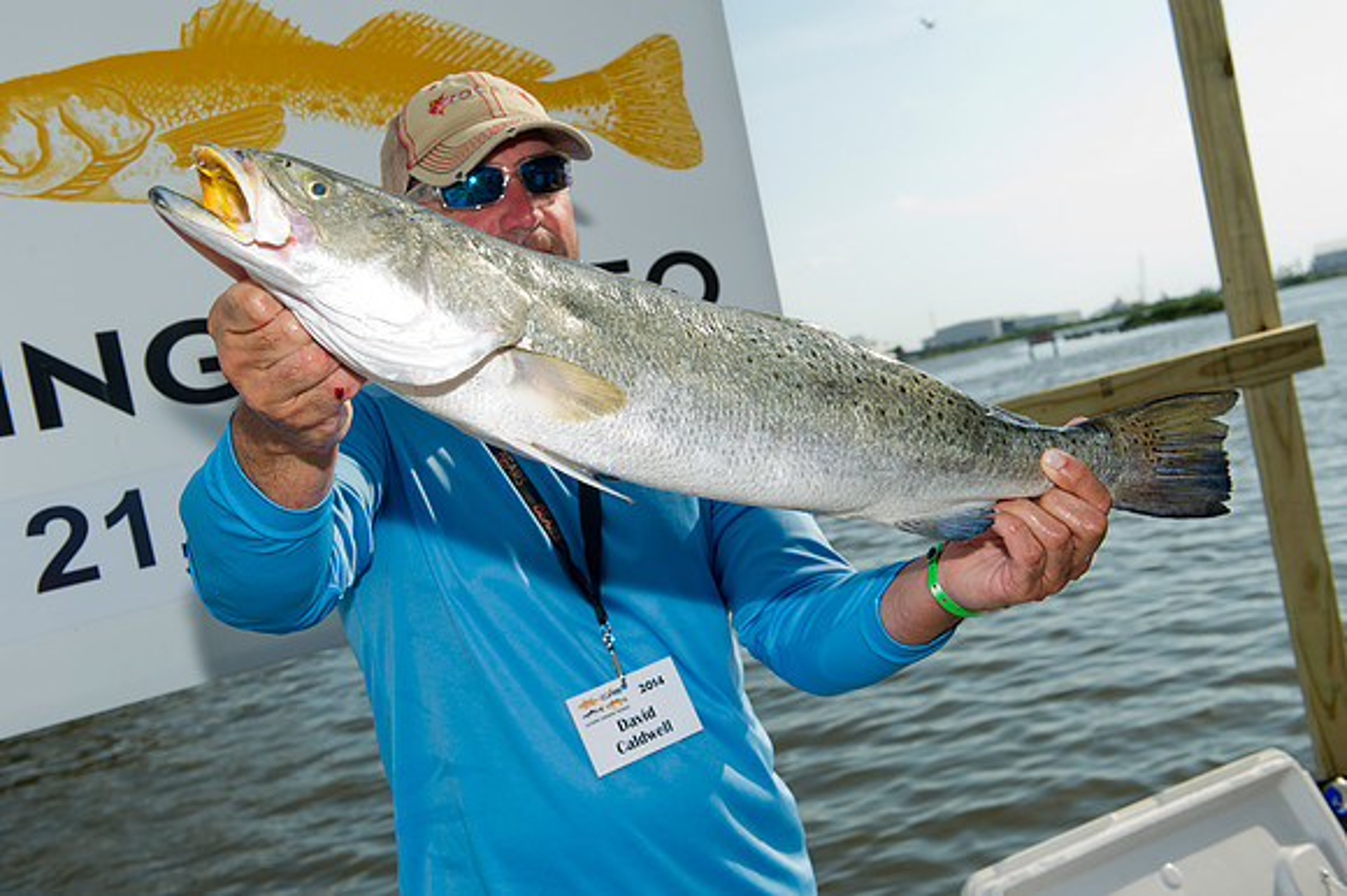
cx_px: 674
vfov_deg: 33.4
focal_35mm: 40
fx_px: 1496
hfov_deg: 48.5
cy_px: 448
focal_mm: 40
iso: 125
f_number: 9
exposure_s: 1/250
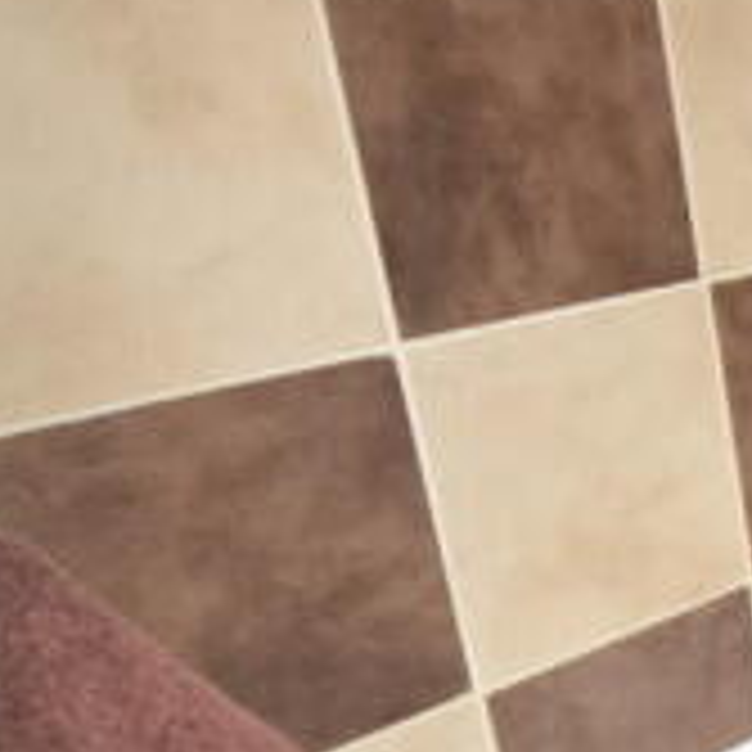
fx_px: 1475
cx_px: 1308
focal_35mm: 60
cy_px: 592
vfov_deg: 28.1
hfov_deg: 20.9
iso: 100
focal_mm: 12
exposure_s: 1/100
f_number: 5
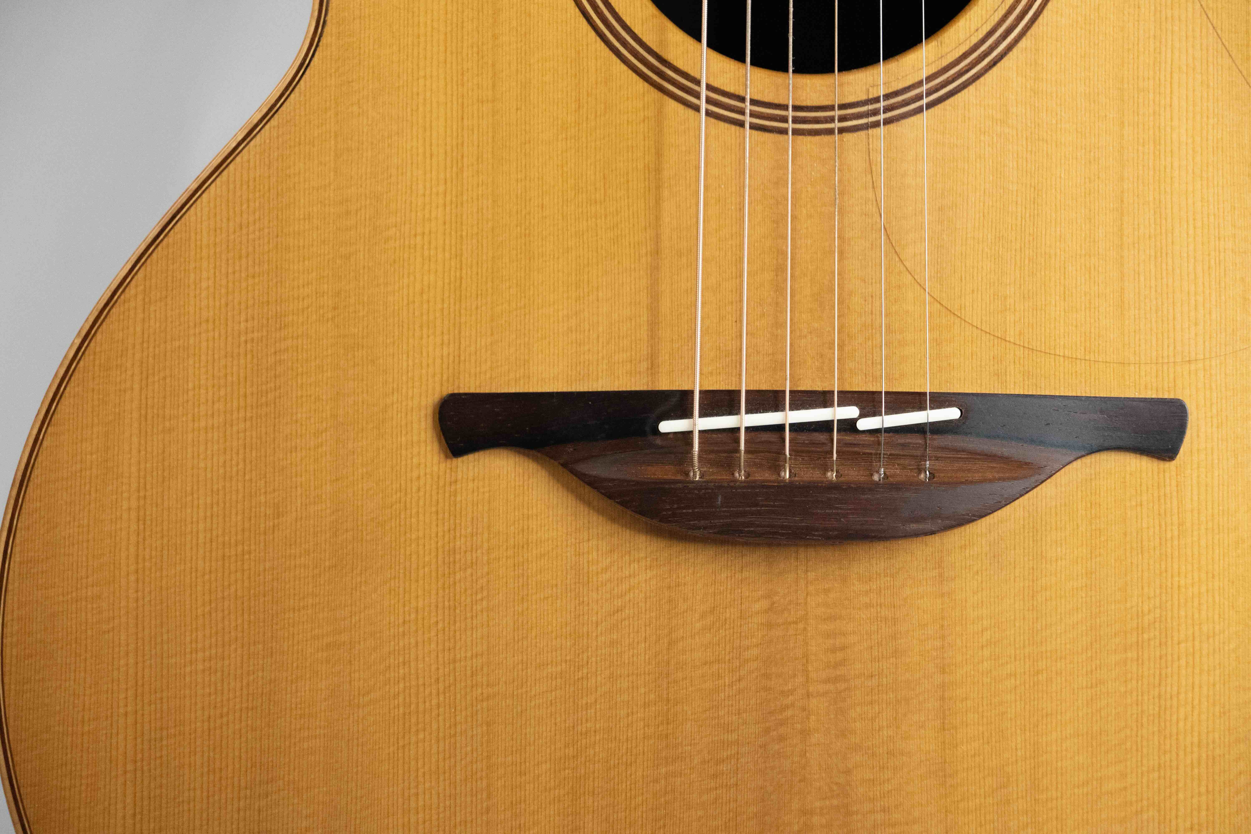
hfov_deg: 27.0
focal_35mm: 75
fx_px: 2606
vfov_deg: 18.2
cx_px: 626
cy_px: 417
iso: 2000
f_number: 4.5
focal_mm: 50
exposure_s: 1/200
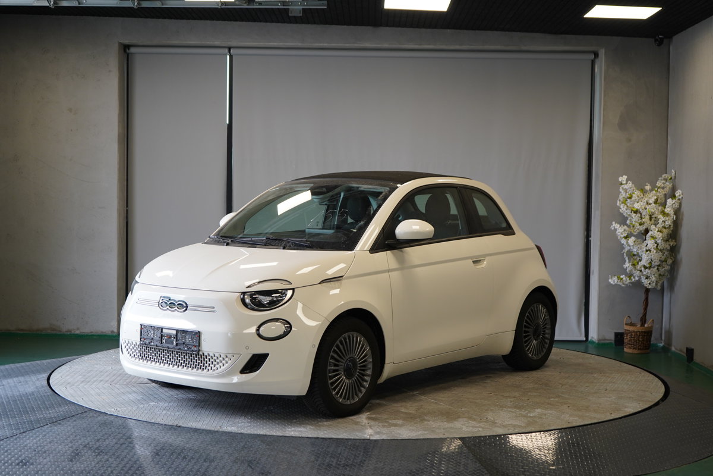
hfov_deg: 38.2
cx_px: 356
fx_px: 1030
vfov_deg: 26.0
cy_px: 238
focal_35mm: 52
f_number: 5
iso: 800
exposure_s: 1/160
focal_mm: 52
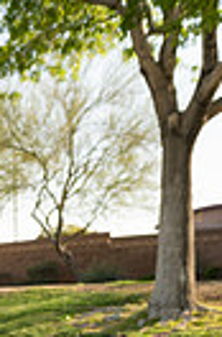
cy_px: 536
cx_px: -126
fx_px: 1212
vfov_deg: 14.5
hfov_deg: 10.1
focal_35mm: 130
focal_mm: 38
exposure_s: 1/250
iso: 100
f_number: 4
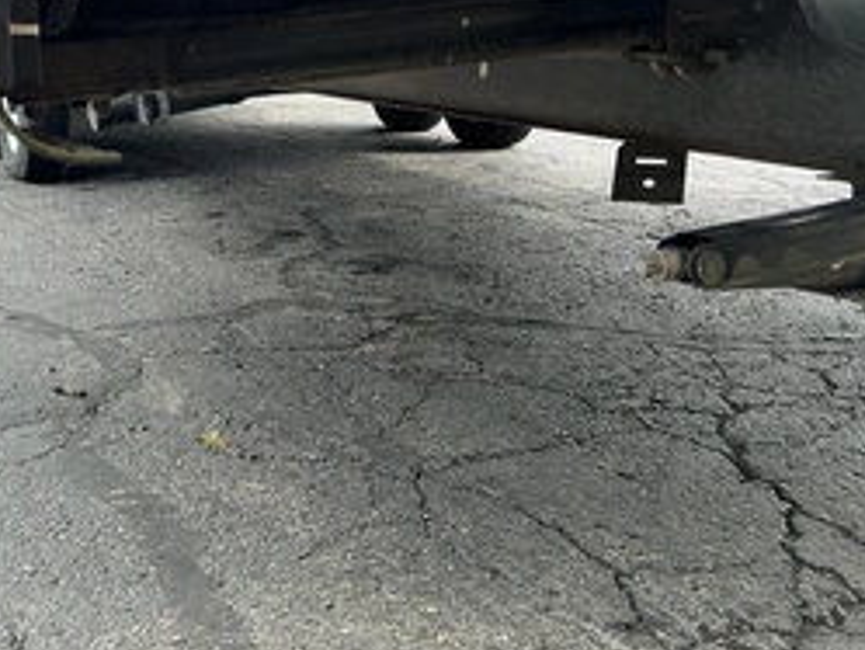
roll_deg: +3.0
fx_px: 1125
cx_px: 261
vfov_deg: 31.9
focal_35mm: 45
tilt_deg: -12.0
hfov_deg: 41.3
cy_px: 198
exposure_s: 1/173
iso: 25
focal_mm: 3
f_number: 1.8
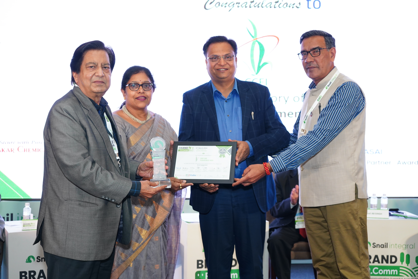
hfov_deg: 36.2
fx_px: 639
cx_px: 209
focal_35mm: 55
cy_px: 140
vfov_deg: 24.6
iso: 1600
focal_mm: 55
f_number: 5
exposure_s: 1/100
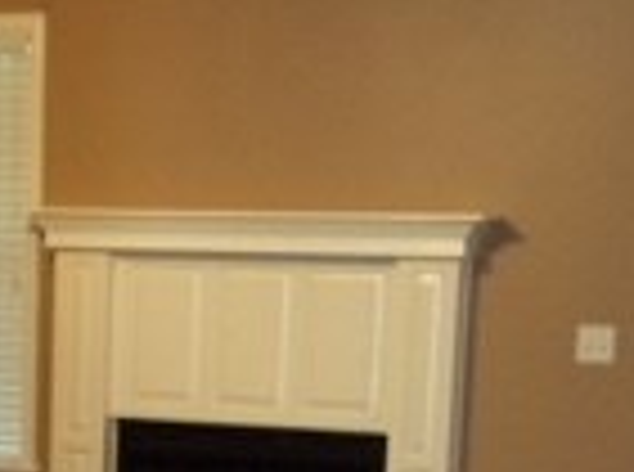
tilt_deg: -12.7
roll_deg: -0.5
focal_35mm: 132
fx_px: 2411
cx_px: -40
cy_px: 742
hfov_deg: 14.7
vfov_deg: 10.7
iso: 320
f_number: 2.2
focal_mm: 4.15
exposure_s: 1/20
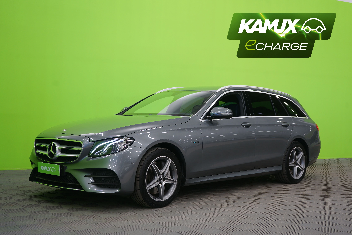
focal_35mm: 47
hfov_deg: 41.9
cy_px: 118
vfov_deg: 28.6
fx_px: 460
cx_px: 176
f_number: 5
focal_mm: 47
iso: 400
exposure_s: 1/8
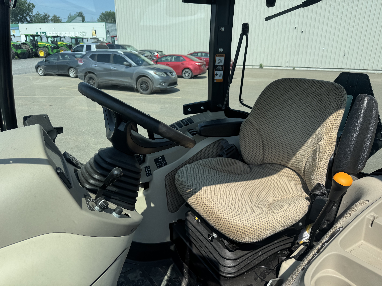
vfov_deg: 56.8
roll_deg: +0.0
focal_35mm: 24
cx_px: 191
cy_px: 143
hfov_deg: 71.6
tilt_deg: -18.1
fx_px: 265
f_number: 1.78
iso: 80
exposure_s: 1/3597
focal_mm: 6.76
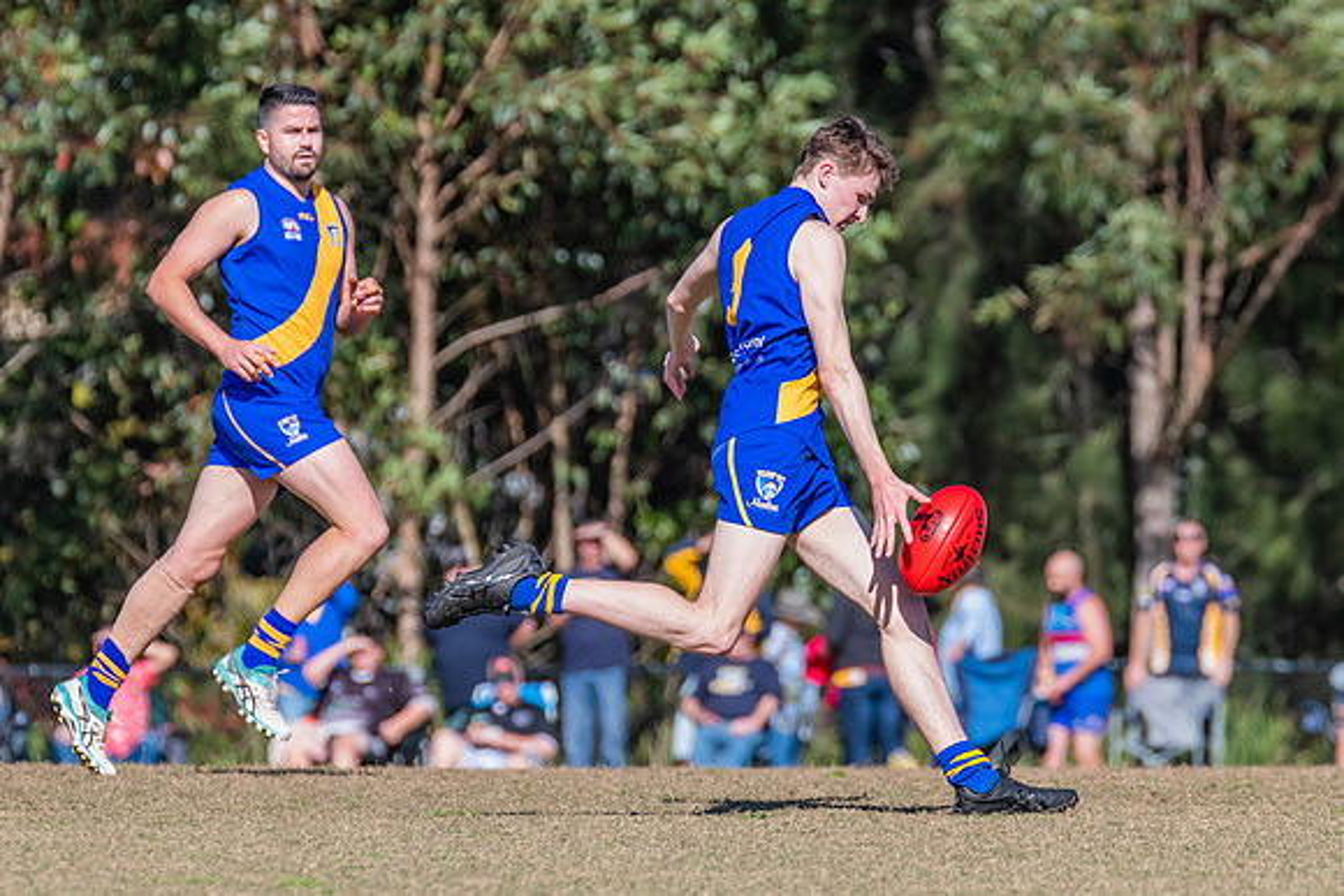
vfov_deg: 2.6
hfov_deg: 3.9
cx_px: 890
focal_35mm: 527
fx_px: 19664
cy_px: 365
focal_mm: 360
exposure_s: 1/2000
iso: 800
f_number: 8
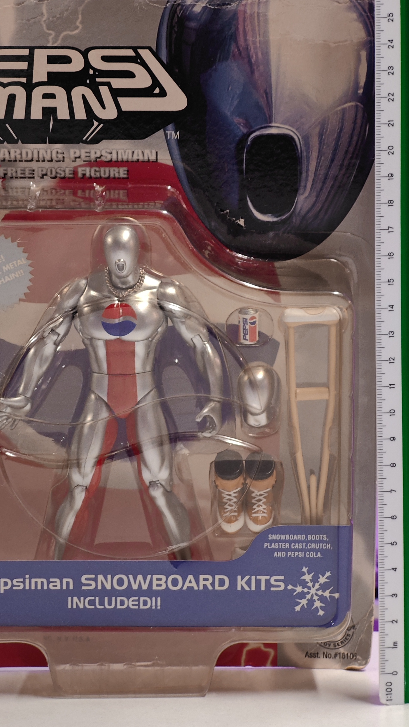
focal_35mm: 102
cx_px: 151
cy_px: 307
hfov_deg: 11.9
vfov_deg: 20.9
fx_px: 1966
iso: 400
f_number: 2.4
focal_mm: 7.48
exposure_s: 1/18.4
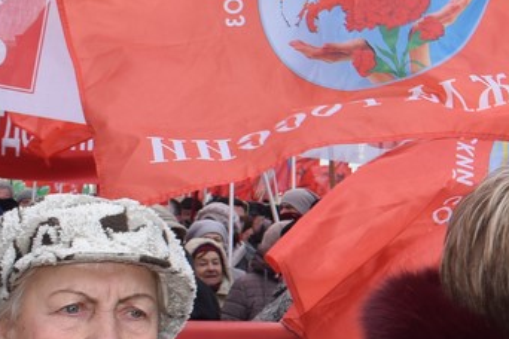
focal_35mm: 101
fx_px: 1428
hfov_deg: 18.6
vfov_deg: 13.5
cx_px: 680
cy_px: 248
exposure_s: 1/200
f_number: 8
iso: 100
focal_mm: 20
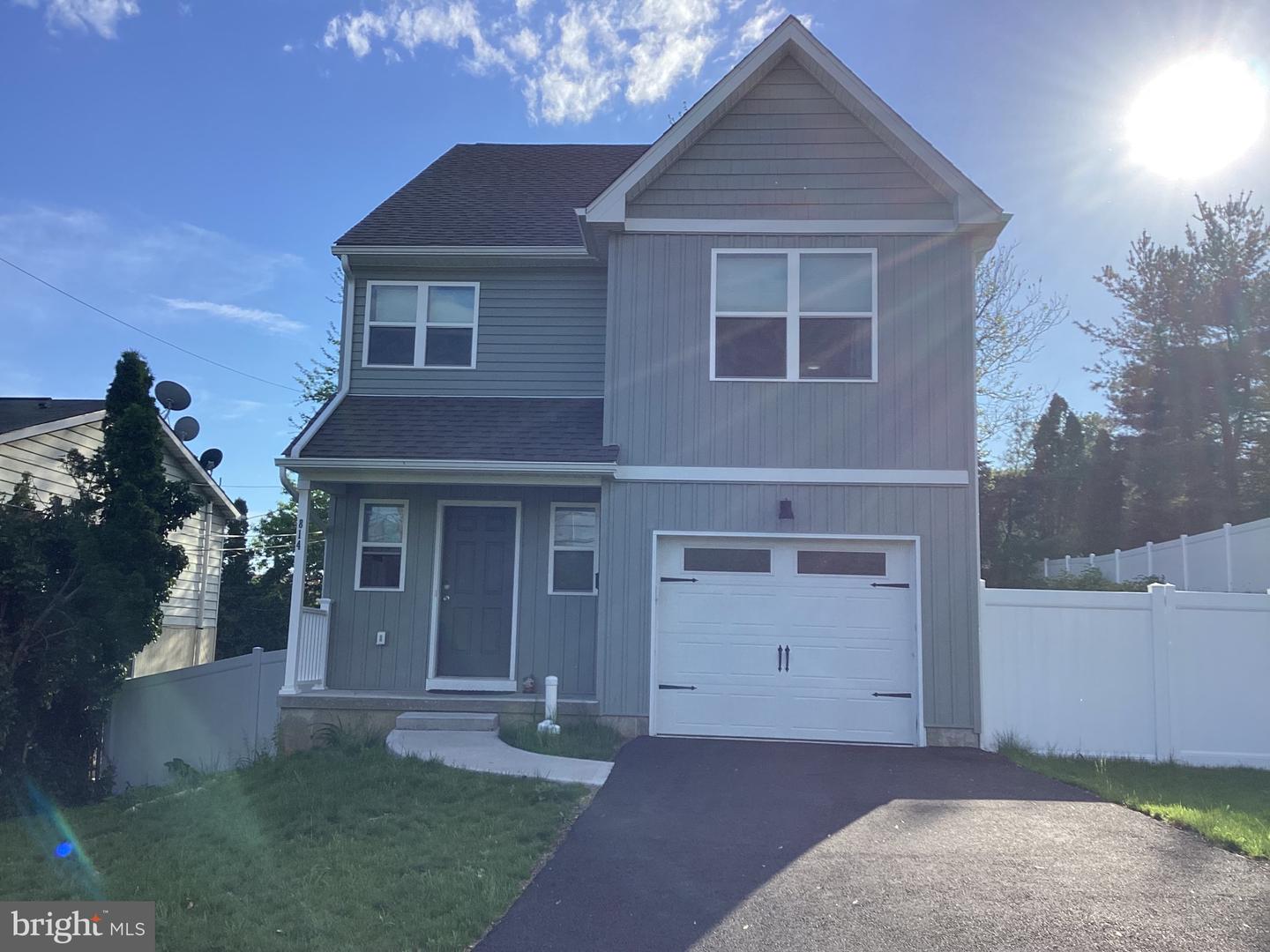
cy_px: 476
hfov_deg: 58.4
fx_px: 1137
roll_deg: -1.2
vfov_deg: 45.4
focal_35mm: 31
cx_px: 635
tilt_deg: +7.4
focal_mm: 3.3
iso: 25
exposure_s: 1/1235
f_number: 2.4
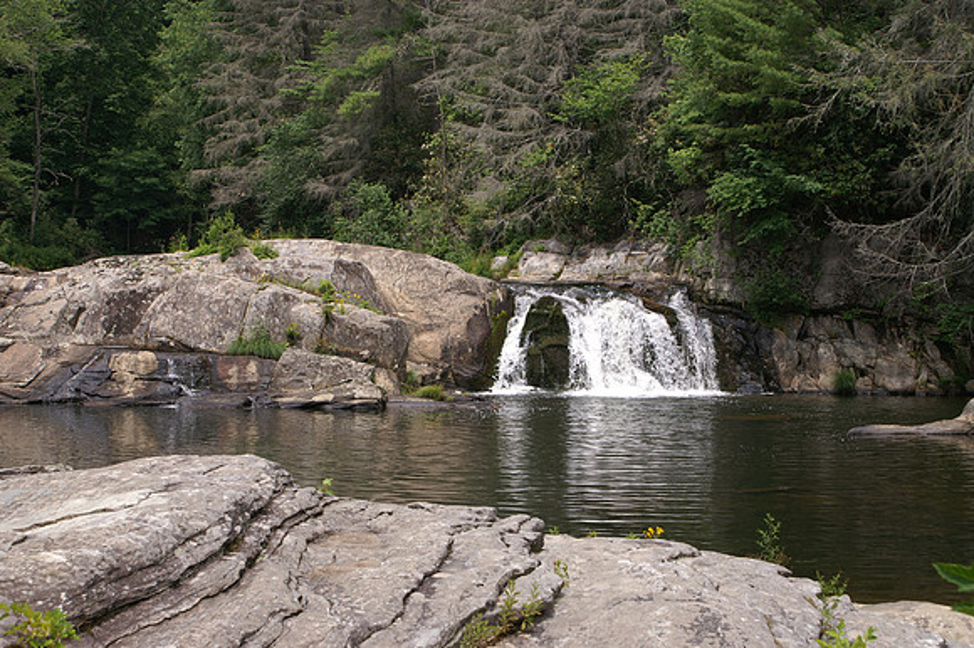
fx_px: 1825
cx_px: 487
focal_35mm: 68
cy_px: 324
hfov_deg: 29.9
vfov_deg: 20.1
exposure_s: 1/125
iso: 100
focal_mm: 45
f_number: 11
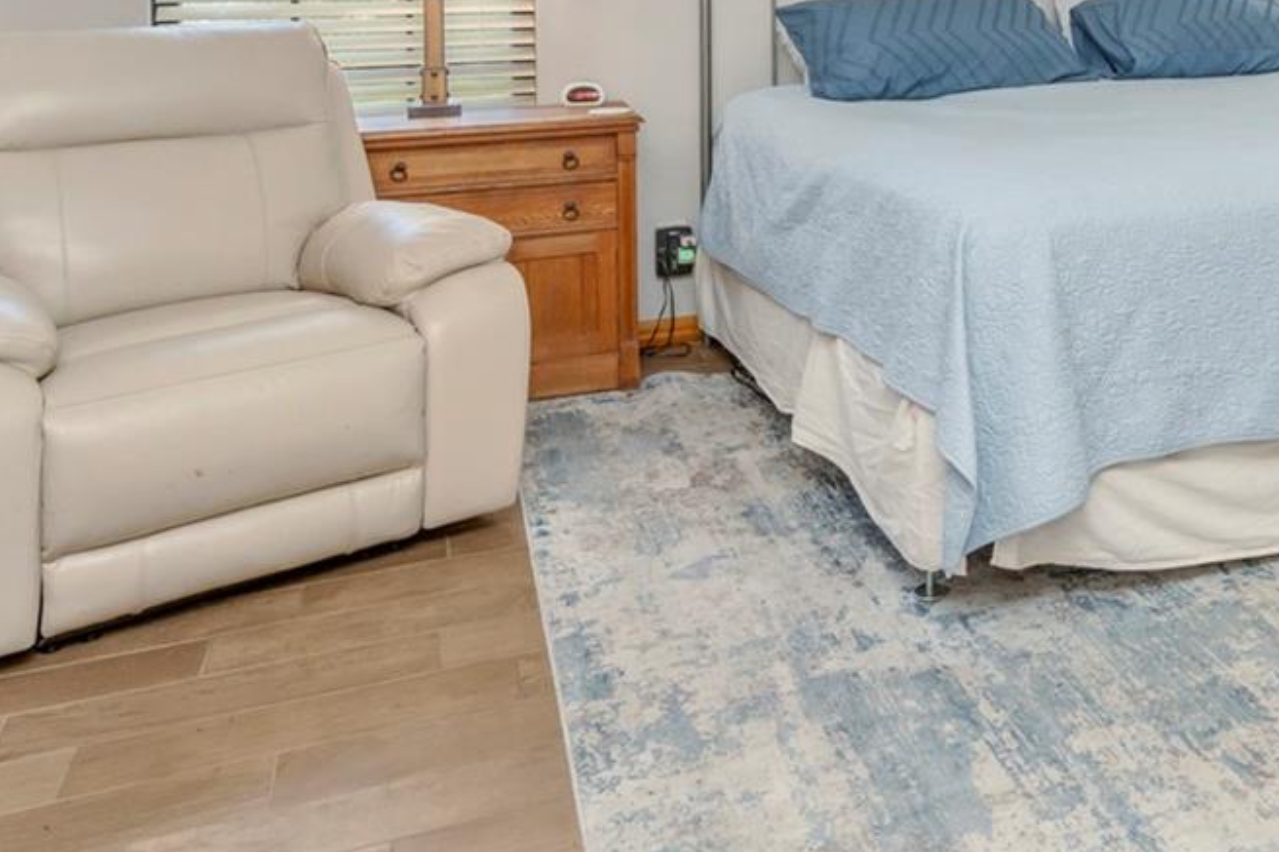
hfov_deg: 45.6
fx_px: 1385
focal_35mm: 39
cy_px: -70
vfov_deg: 30.8
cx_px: 1117
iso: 1000
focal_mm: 16
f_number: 6.7
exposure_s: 1/60
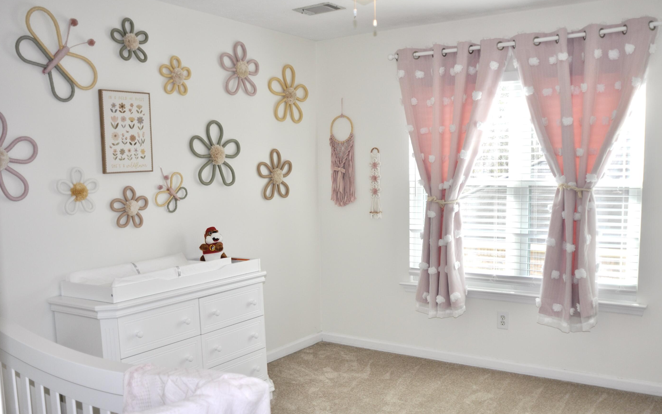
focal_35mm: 33
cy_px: 235
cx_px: 356
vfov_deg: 38.3
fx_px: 595
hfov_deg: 58.1
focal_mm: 20
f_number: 3.3
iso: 200
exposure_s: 1/200
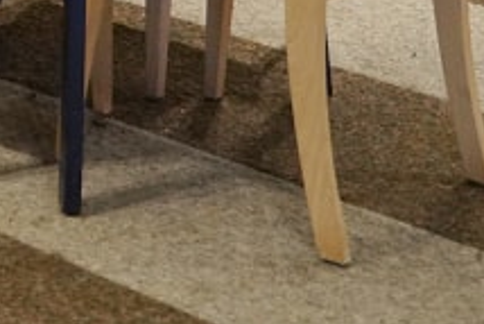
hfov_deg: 10.8
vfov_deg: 7.5
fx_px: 2260
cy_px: -519
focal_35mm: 168
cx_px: -579
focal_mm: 30
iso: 2500
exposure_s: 1/160
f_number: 2.8
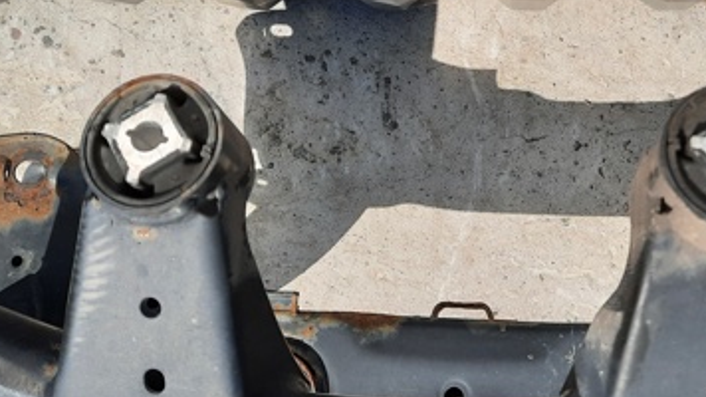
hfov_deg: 41.8
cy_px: 85
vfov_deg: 24.1
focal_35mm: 49
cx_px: 434
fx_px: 917
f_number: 2
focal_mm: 4.6
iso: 32
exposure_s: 1/1028
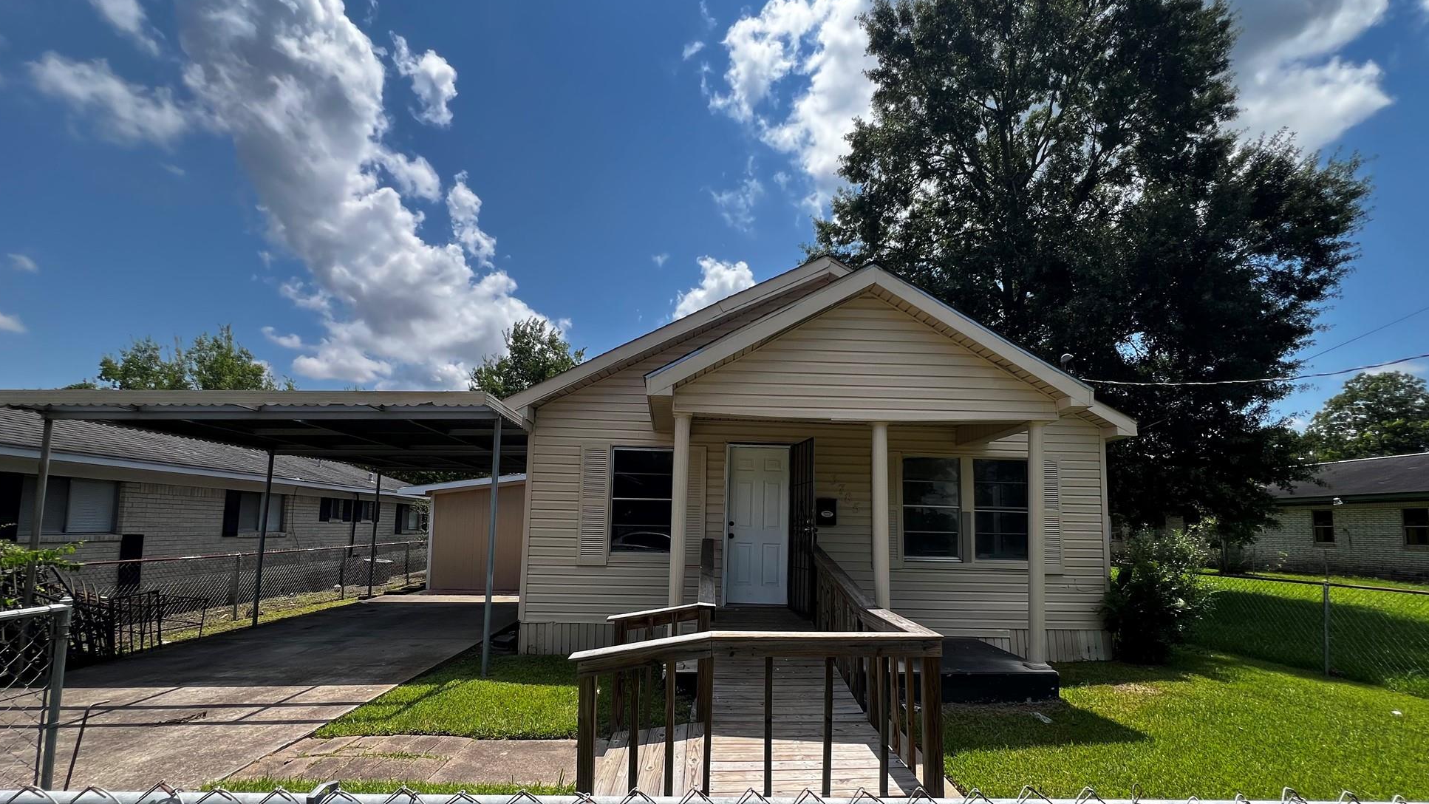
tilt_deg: +6.2
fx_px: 568
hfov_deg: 103.0
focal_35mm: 15
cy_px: 477
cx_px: 734
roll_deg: +0.4
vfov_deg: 69.9
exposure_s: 1/1220
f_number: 1.8
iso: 32
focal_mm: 1.57
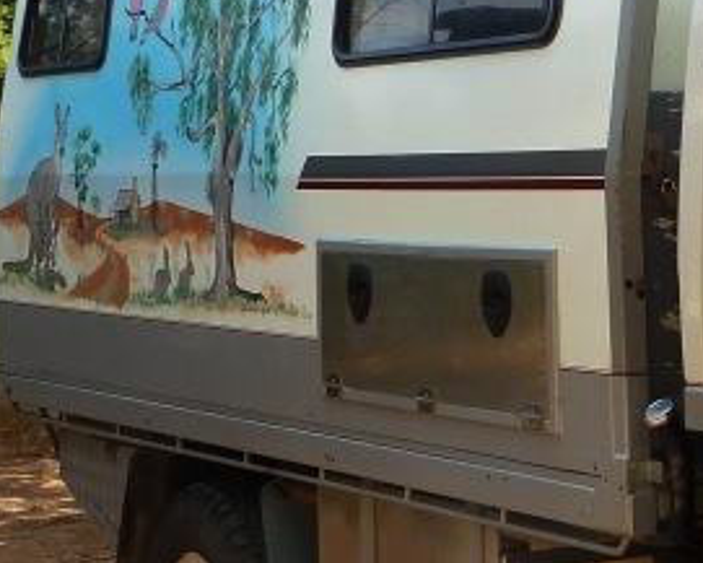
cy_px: 130
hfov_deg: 15.1
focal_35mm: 118
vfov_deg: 13.0
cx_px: 1051
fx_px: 2456
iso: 80
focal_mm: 5.3
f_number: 4
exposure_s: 1/250
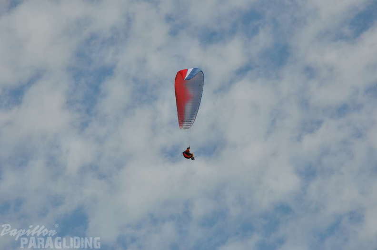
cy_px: 125
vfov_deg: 8.7
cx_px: 188
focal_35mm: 158
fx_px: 1647
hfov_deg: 13.1
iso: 200
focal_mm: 105
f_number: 10
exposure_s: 1/400
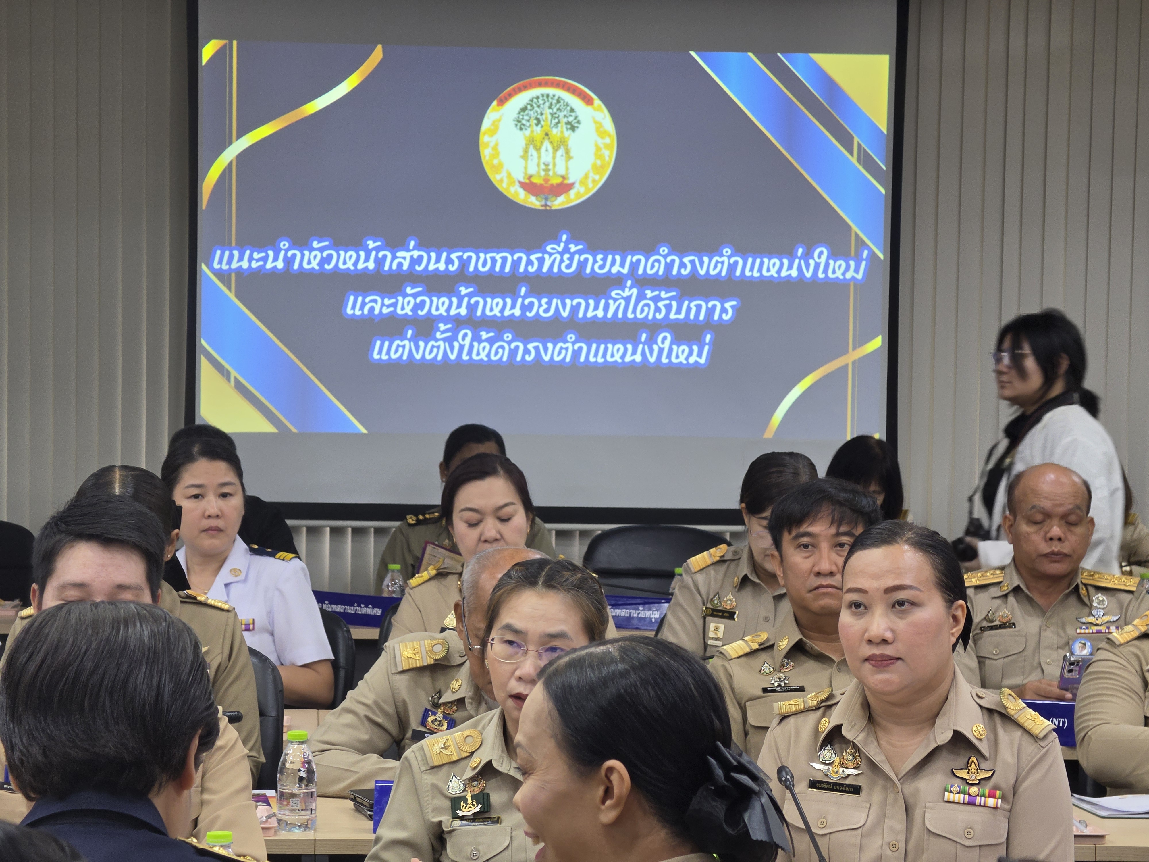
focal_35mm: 115
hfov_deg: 17.1
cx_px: 574
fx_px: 3817
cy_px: 431
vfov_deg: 12.9
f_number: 2.9
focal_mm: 18.6
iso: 400
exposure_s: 1/100
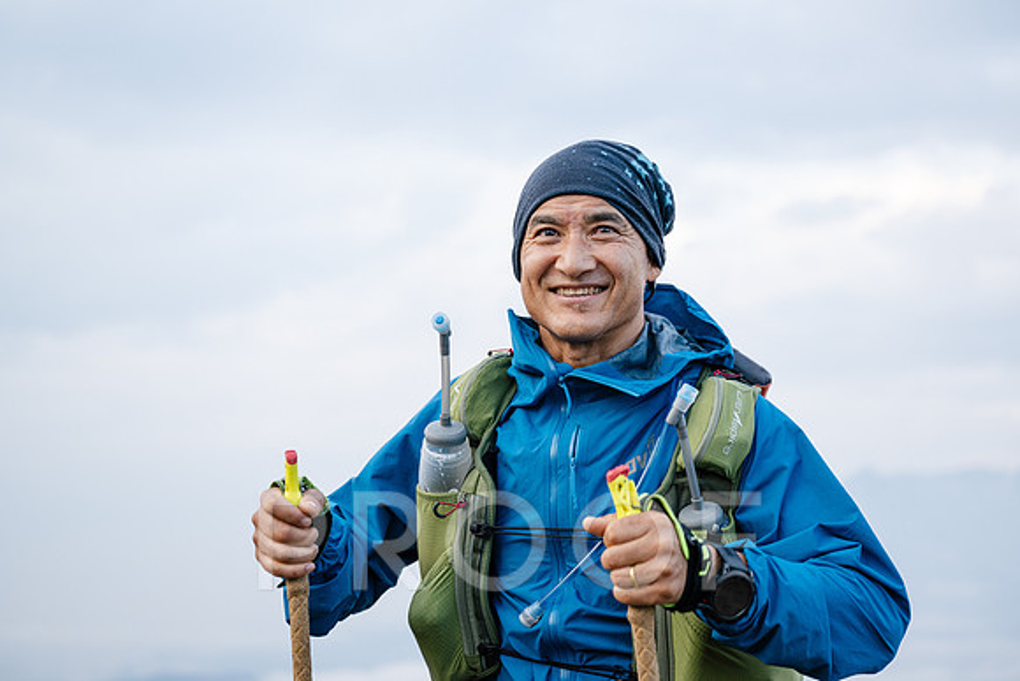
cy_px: 340
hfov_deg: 35.0
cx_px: 510
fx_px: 1615
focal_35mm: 57
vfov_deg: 23.8
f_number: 3.2
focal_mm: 57
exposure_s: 1/500
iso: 320
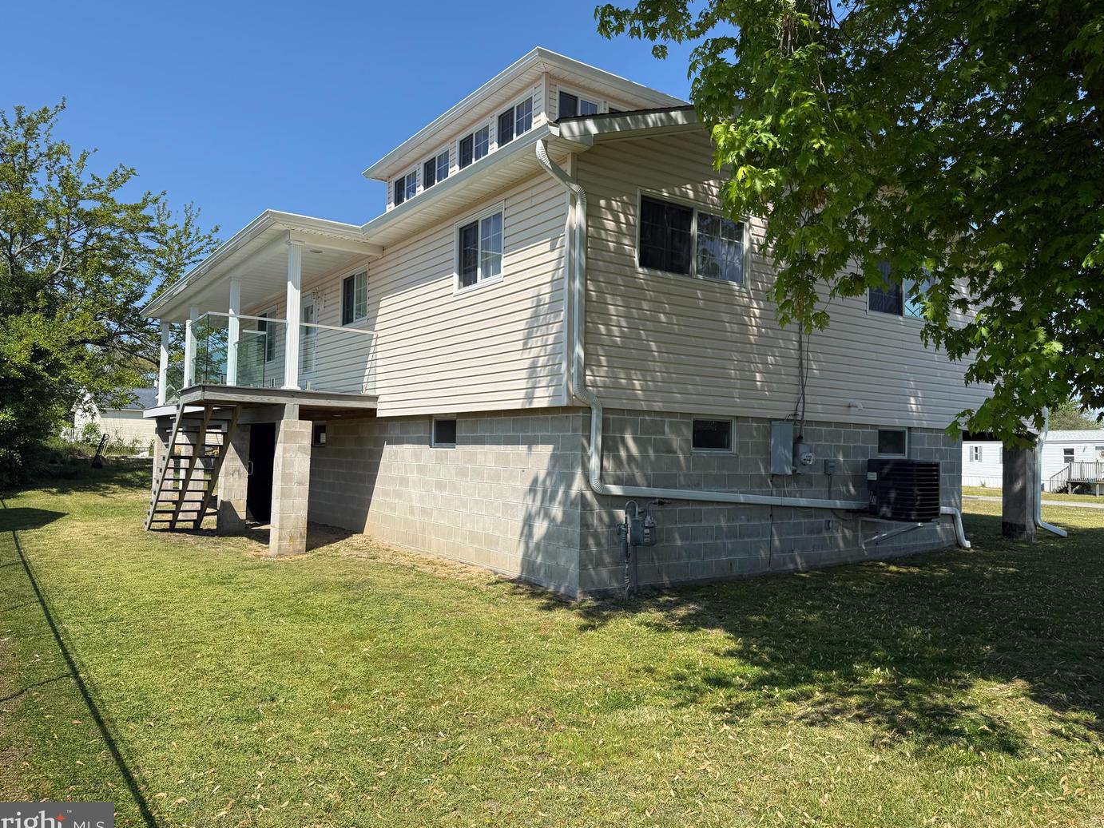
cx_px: 549
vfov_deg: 54.9
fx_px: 797
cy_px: 417
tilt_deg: +2.8
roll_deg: -1.5
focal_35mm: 25
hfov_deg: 69.4
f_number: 1.78
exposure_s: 1/4405
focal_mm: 6.76
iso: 80
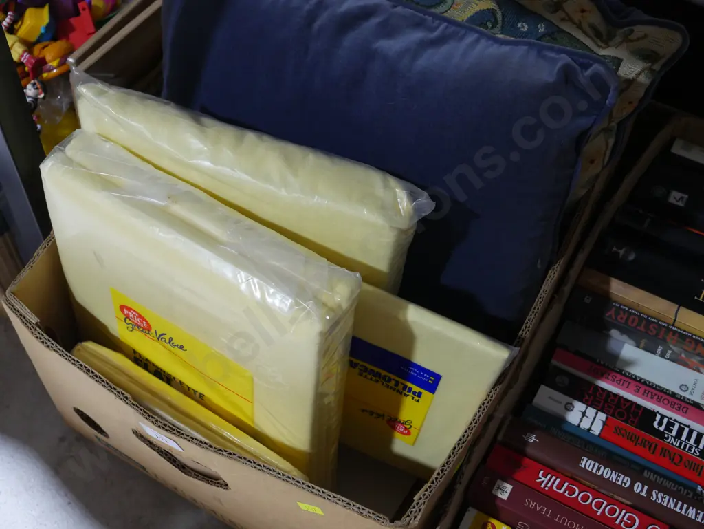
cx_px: 352
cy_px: 264
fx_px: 936
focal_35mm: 46
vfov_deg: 31.5
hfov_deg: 41.2
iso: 1600
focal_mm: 23
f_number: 5.1
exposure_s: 1/60
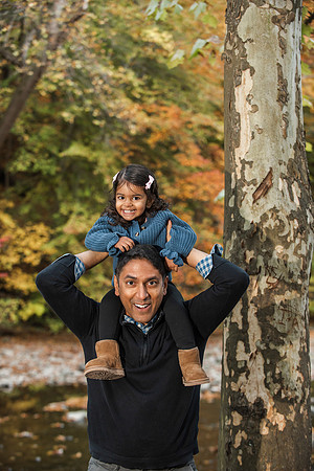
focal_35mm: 70
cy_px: 236
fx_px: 916
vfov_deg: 28.8
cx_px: 157
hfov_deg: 19.5
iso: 1250
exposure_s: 1/125
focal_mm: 70
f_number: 4
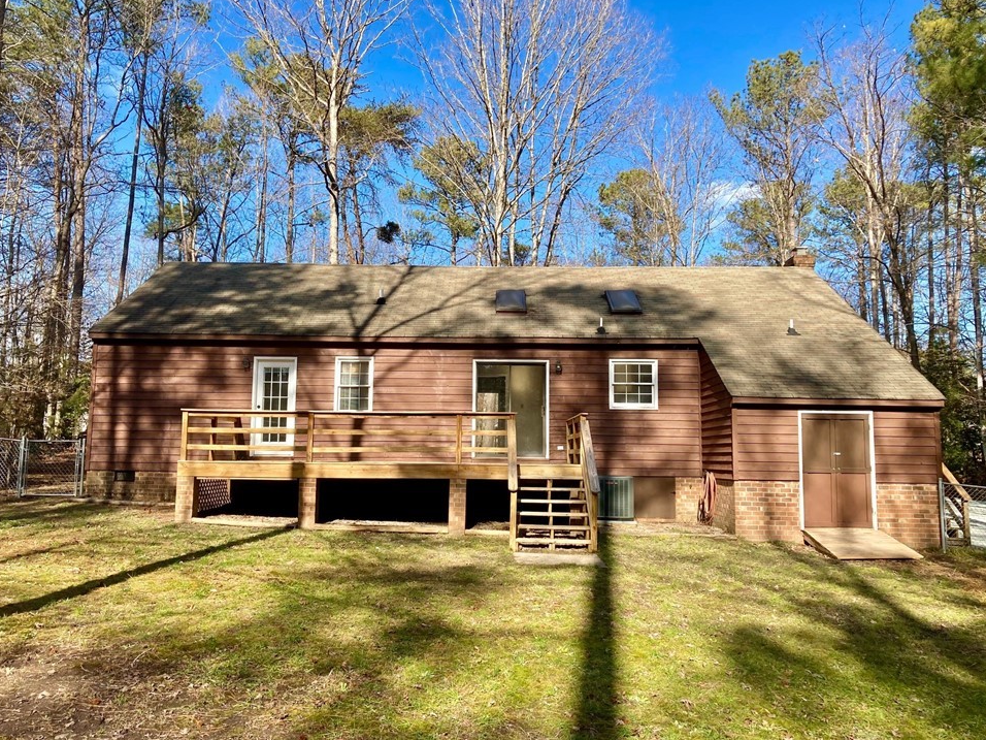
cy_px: 377
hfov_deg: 60.0
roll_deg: -0.7
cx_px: 491
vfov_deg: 46.8
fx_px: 855
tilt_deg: +6.4
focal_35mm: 30
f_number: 1.8
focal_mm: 3.99
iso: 20
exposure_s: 1/1021
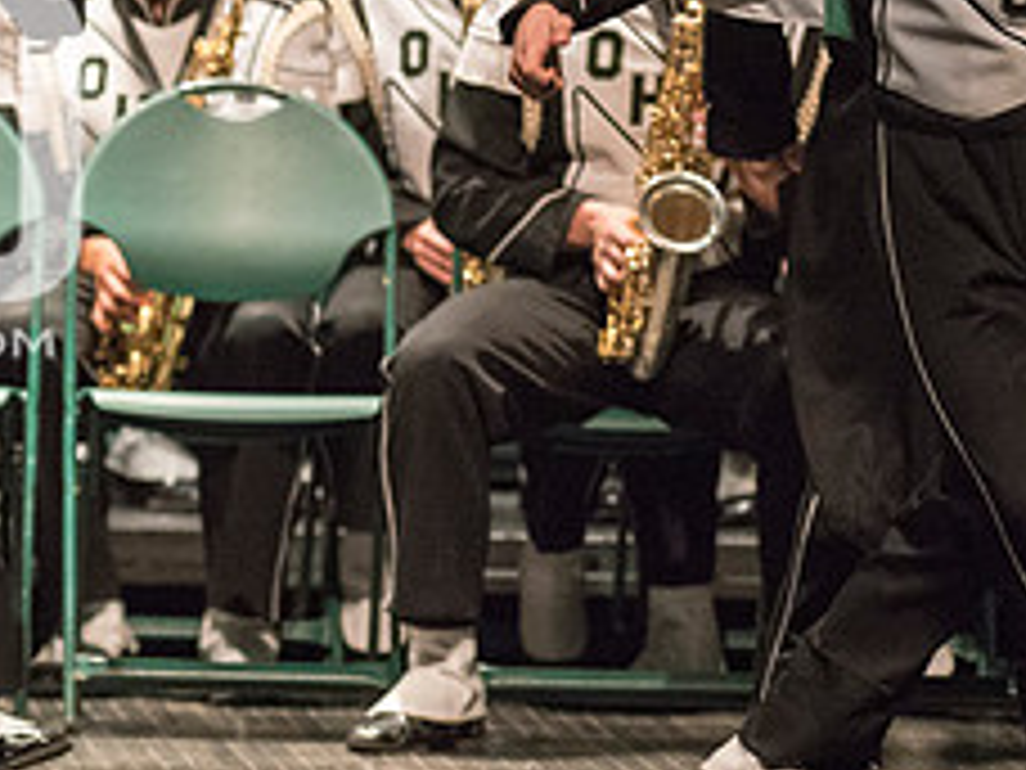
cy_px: 182
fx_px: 21755
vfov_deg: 2.0
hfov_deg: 2.7
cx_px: -256
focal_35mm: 734
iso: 4000
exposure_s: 1/500
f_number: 2.8
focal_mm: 300
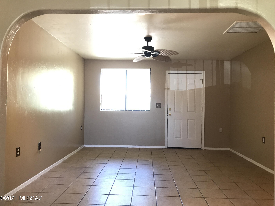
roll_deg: +0.9
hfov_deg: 63.4
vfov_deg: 49.7
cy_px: 103
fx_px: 222
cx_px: 138
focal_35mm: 28
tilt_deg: +0.2
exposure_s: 1/17
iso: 40
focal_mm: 3.99
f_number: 1.8
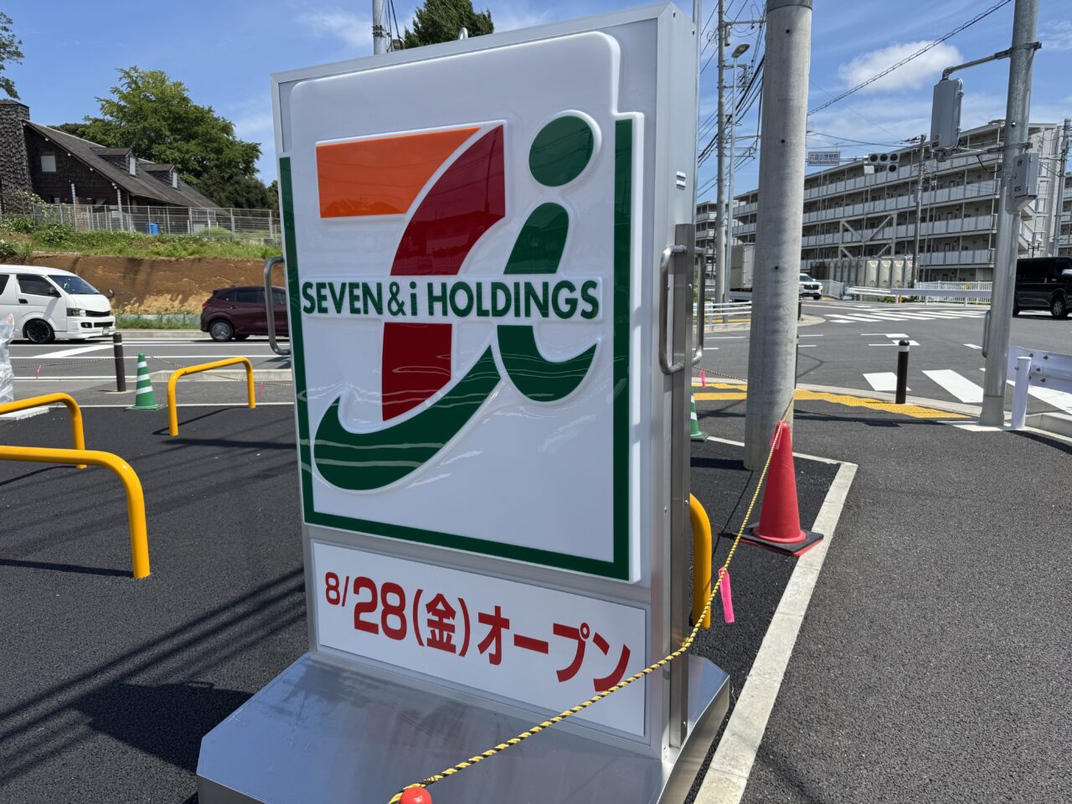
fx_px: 743
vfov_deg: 56.8
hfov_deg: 71.6
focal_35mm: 24
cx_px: 536
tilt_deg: -7.5
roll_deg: +1.0
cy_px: 402
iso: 80
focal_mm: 6.76
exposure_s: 1/4608
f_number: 1.78
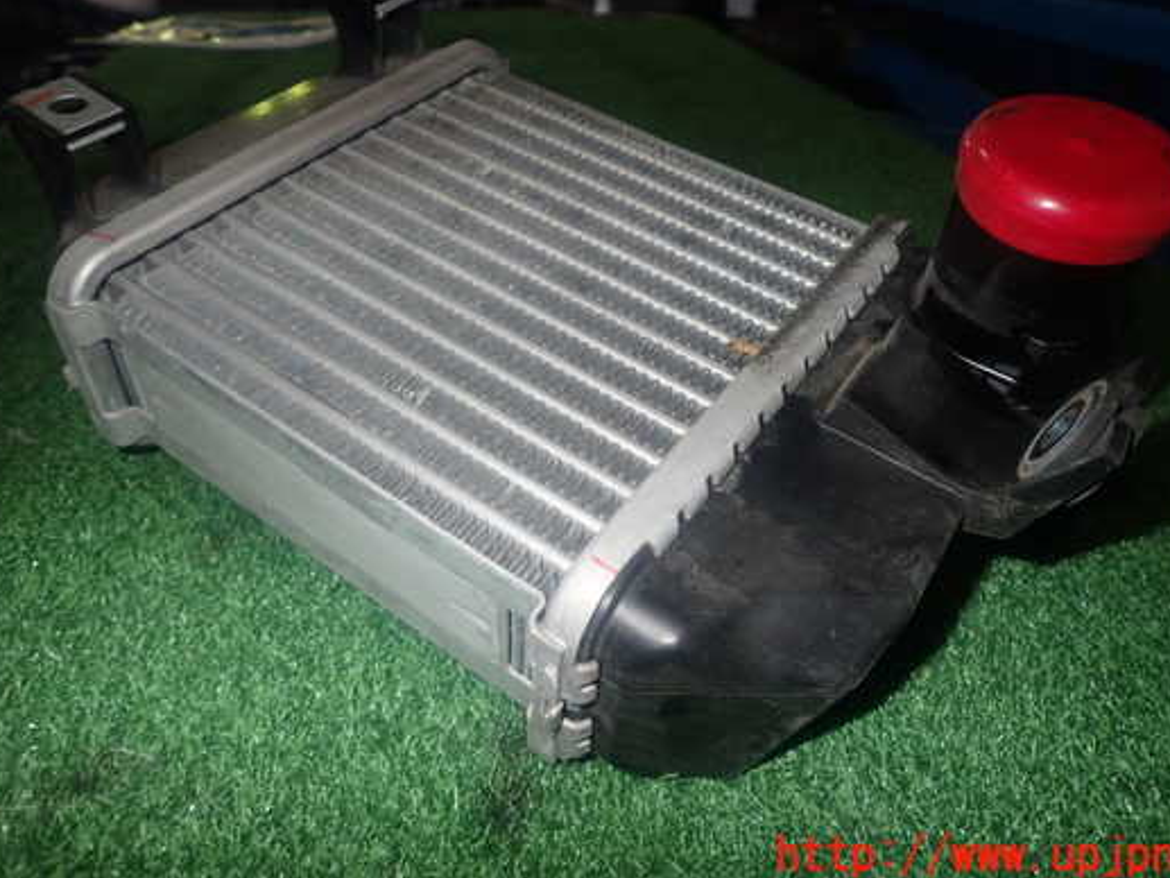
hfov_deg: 61.6
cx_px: 609
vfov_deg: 48.1
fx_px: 980
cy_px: 376
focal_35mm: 29
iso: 200
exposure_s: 1/30
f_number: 5.6
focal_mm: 4.5
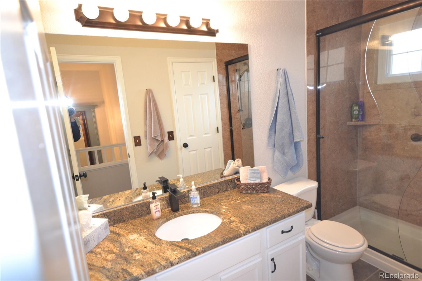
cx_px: 211
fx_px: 246
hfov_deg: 81.2
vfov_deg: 59.5
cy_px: 140
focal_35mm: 21
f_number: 4.8
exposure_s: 1/60
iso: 1000
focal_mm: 14
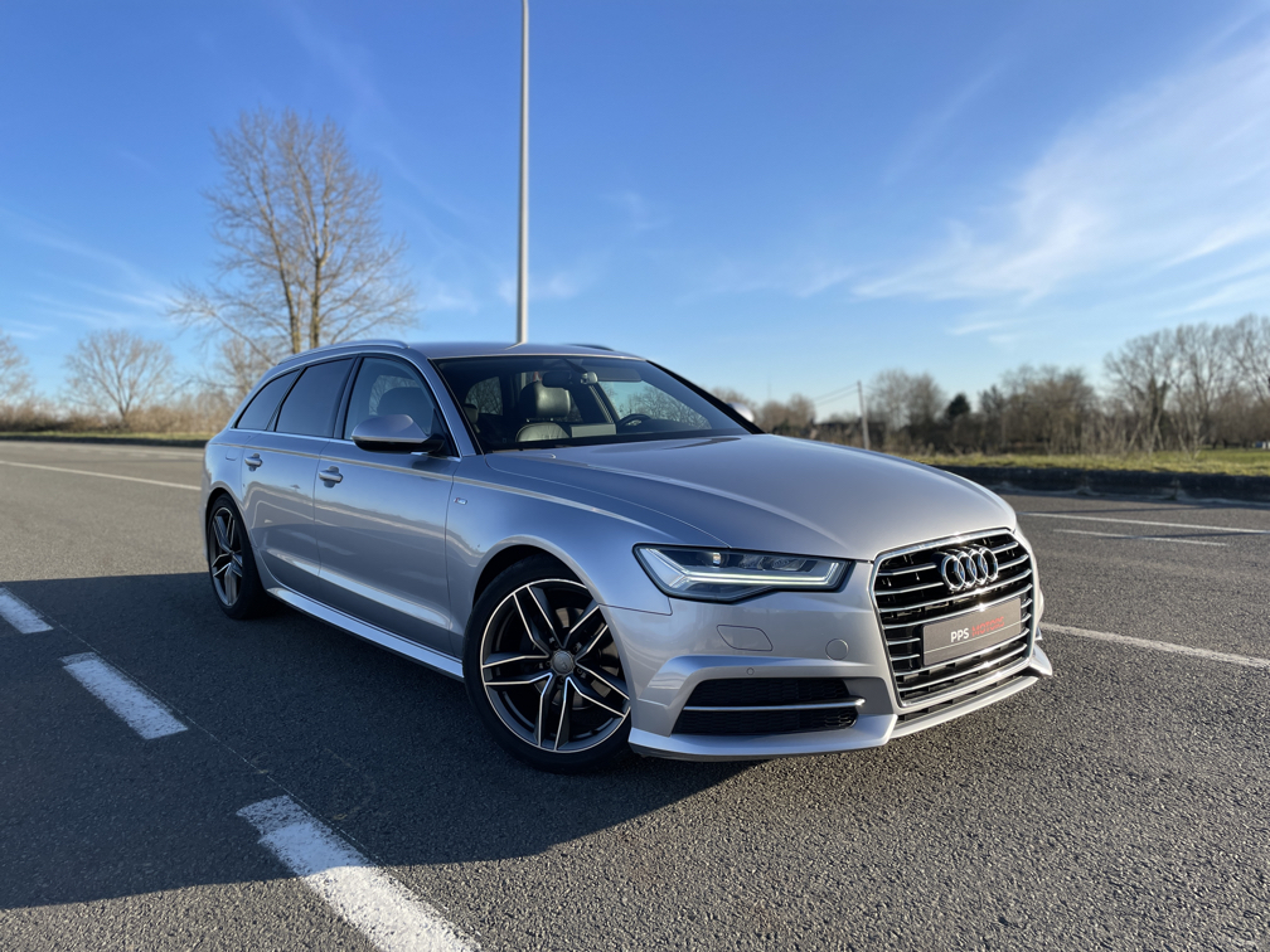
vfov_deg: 53.1
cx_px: 635
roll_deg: +1.5
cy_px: 476
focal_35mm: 26
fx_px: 954
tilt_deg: -0.9
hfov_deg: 67.3
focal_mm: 4.2
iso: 32
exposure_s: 1/2020
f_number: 1.6
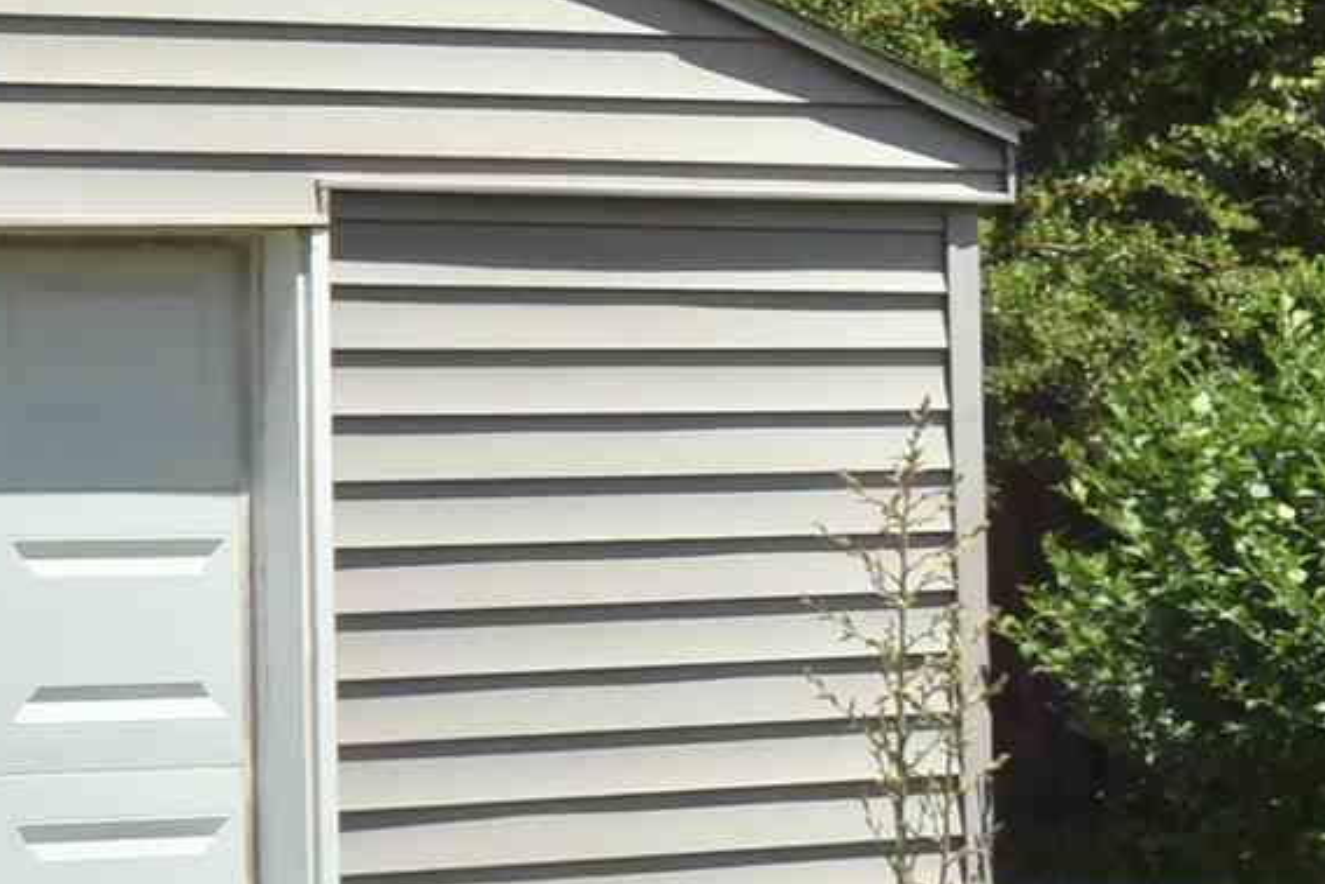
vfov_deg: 9.4
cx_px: -1673
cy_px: 573
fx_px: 5375
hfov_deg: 11.9
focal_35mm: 146
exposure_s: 1/200
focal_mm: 18
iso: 100
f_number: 11
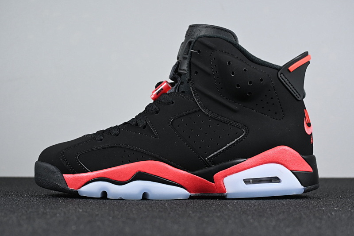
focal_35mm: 62
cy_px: 118
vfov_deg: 22.1
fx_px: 605
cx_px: 177
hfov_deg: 32.6
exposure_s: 1/125
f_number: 5.6
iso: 640
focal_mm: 41
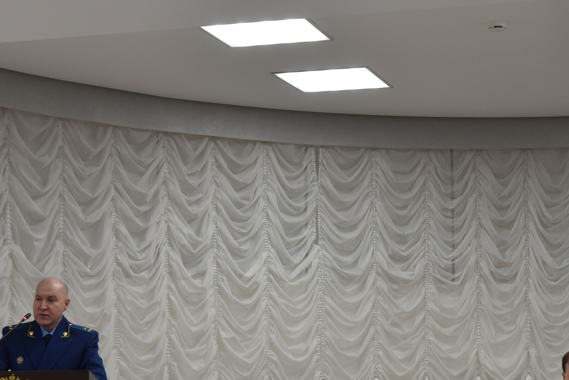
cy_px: 334
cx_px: 423
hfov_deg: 25.7
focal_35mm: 78
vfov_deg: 17.3
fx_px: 1233
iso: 400
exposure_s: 1/80
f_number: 4.5
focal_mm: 28
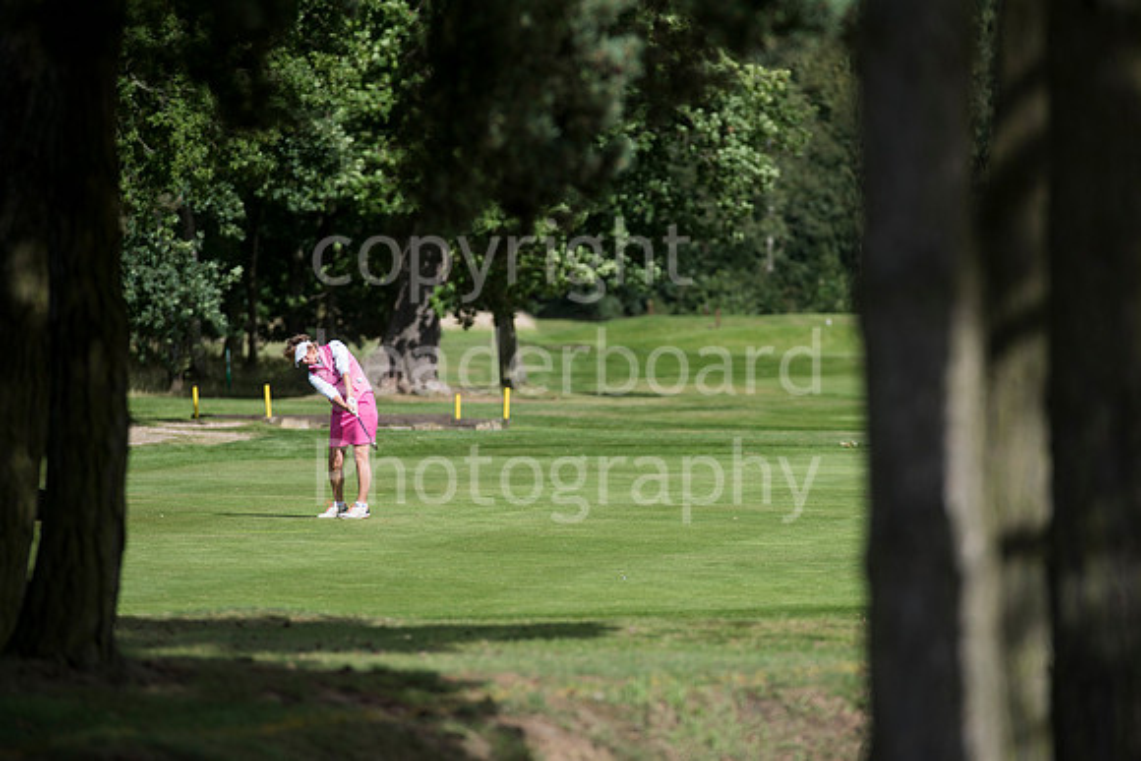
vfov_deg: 4.6
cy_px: 380
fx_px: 9510
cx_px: 570
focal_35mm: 300
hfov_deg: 6.9
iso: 320
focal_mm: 300
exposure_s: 1/3200
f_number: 5.6
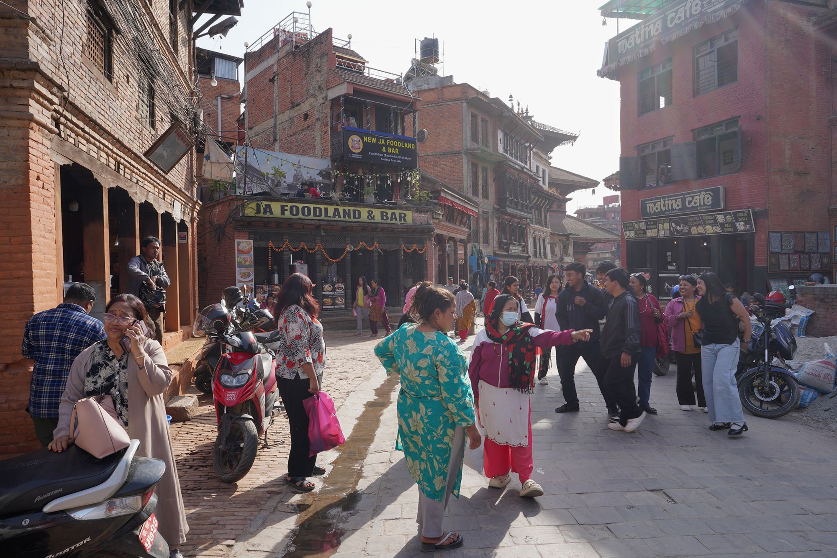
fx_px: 558
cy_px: 279
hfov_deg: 73.7
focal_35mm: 24
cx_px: 418
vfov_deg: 53.1
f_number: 10
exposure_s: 1/100
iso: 100
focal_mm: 24
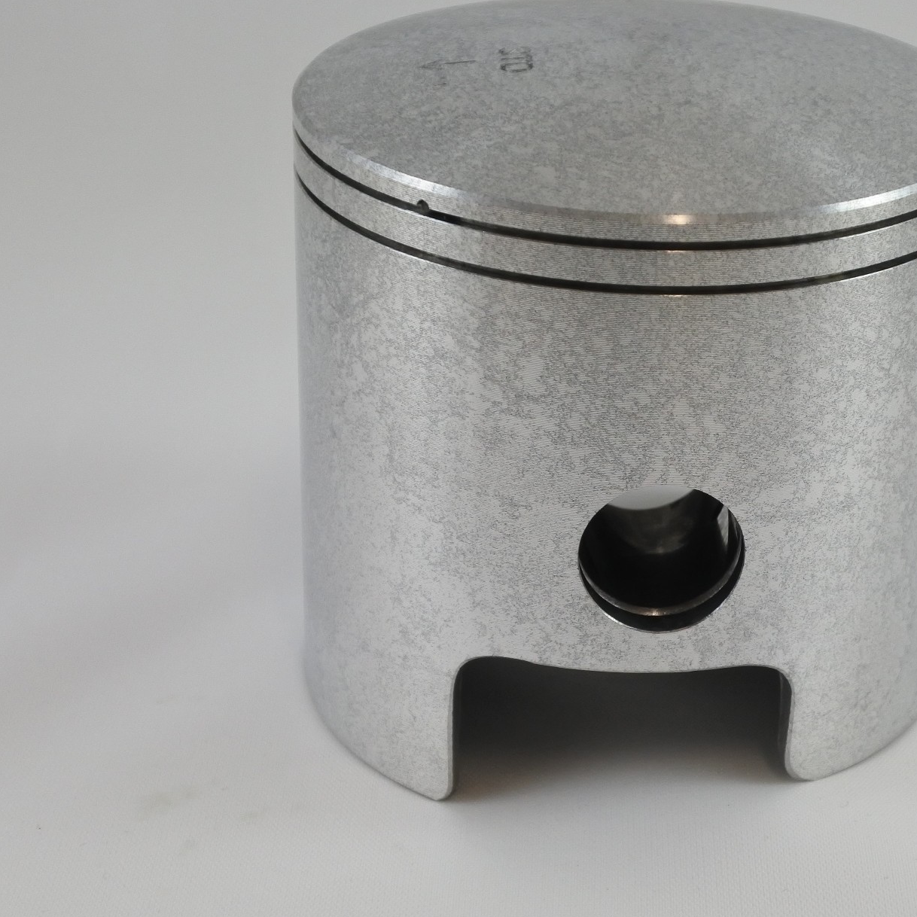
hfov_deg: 27.5
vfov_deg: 27.7
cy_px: 415
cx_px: 627
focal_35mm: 62
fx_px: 1858
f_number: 4.2
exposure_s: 1/200
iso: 400
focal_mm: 15.7
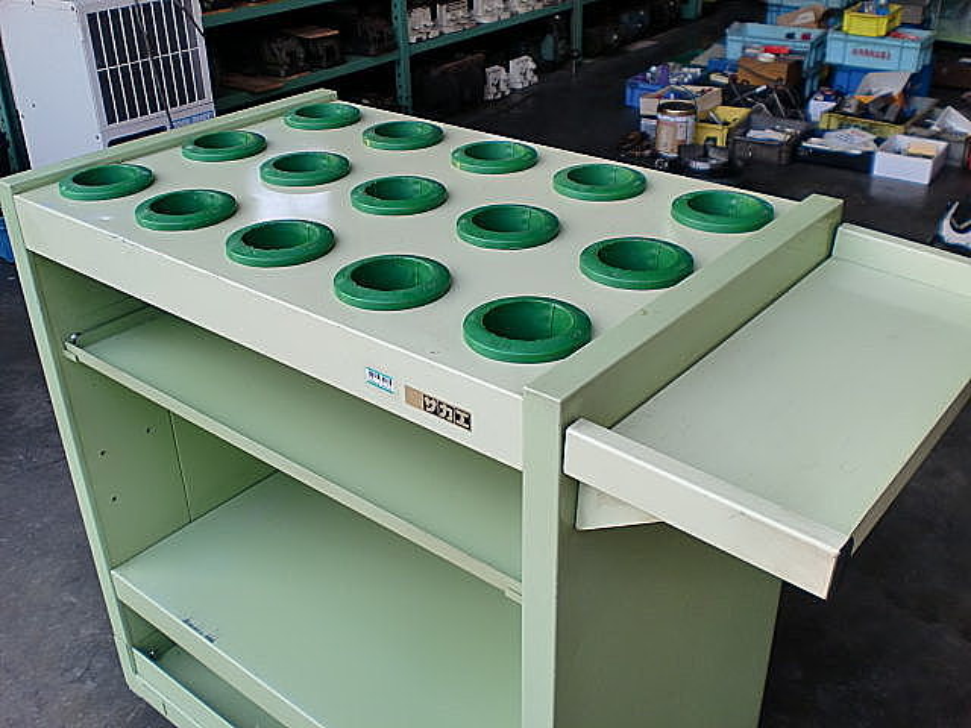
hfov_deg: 52.6
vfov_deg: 40.7
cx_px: 486
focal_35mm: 35
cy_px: 364
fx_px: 982
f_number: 3.1
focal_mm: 6.3
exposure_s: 1/80
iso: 64
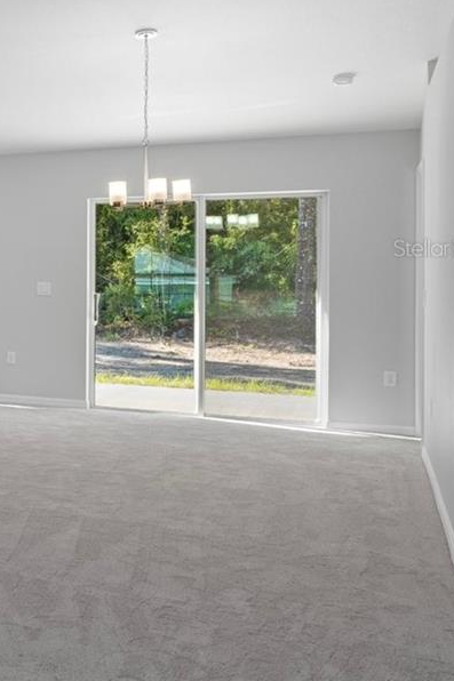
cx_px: -420
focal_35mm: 52
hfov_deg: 18.5
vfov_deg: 37.7
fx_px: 991
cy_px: 248
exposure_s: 1/3
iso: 320
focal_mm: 13
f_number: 8
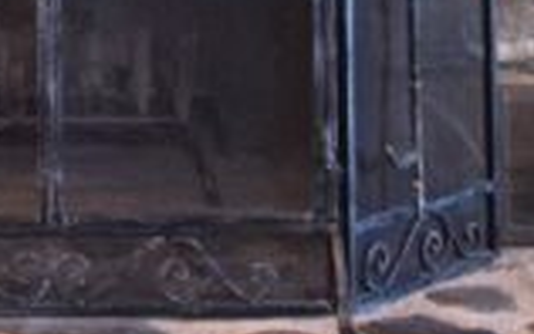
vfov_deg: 10.6
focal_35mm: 116
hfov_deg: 17.4
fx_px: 1689
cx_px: -51
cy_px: -263
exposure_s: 1/60
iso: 1400
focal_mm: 10
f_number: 4.5
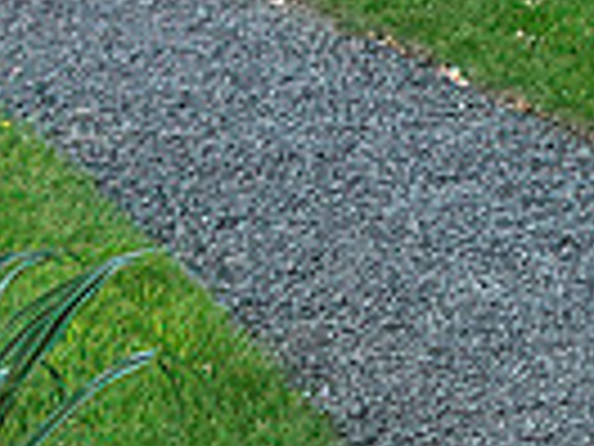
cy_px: -295
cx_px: 594
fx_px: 3775
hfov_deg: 8.9
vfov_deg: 6.6
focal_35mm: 220
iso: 1250
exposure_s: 1/800
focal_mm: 25
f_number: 5
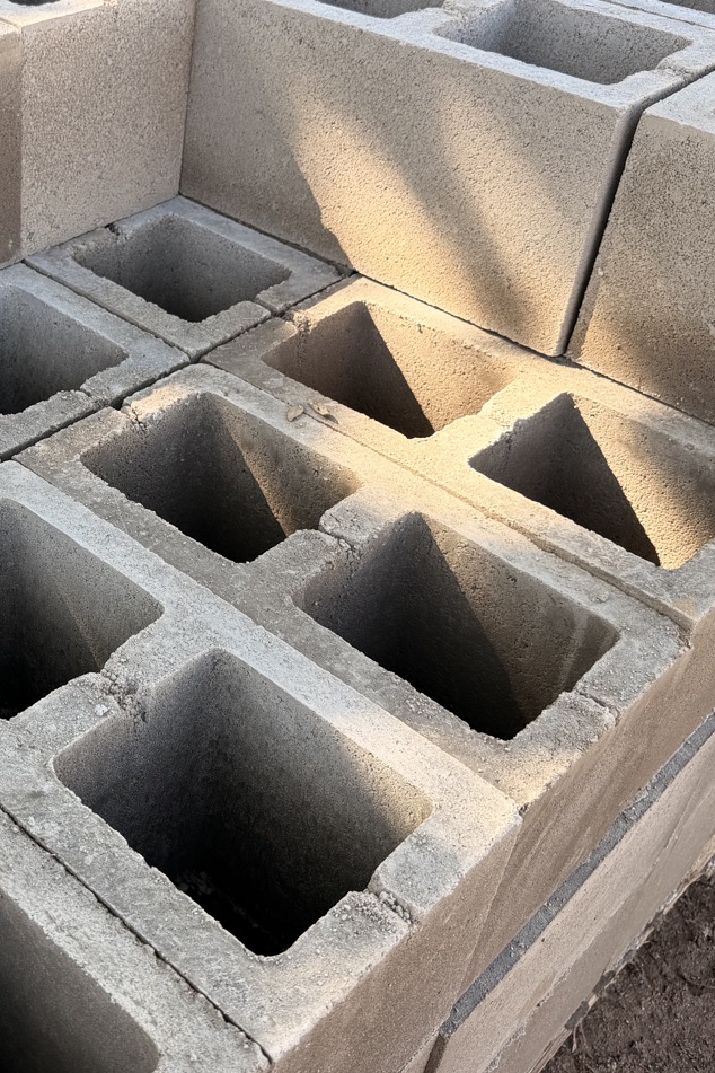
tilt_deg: -38.8
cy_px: 465
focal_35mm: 42
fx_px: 1251
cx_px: 73
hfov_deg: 30.5
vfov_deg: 46.3
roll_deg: +2.3
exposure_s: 1/501
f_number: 1.78
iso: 80
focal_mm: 6.76
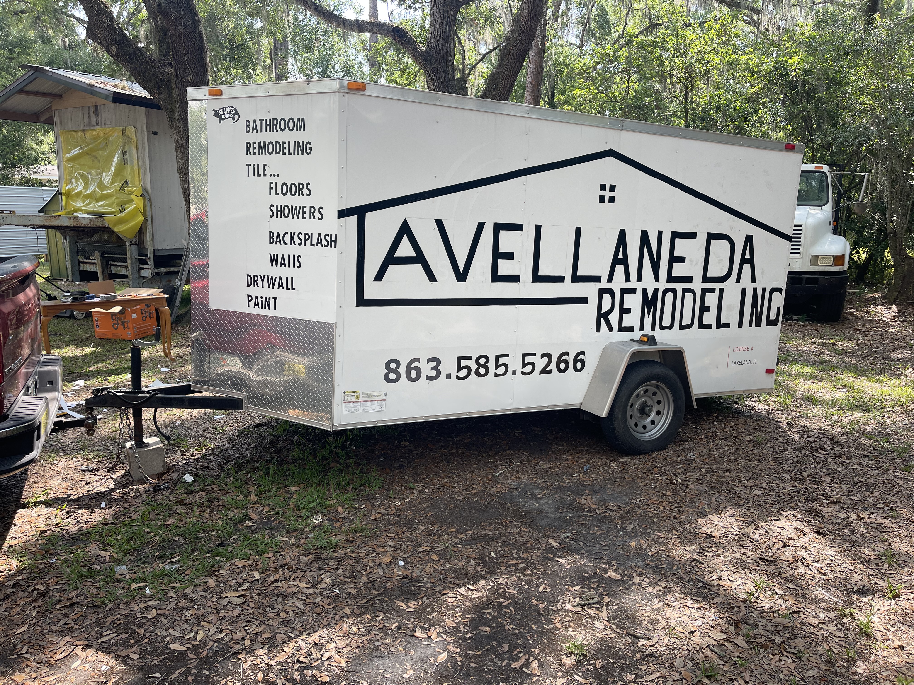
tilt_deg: -10.1
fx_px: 660
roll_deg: +0.1
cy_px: 342
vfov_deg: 54.9
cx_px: 457
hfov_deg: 69.4
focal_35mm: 25
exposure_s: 1/425
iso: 32
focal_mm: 5.1
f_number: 1.6
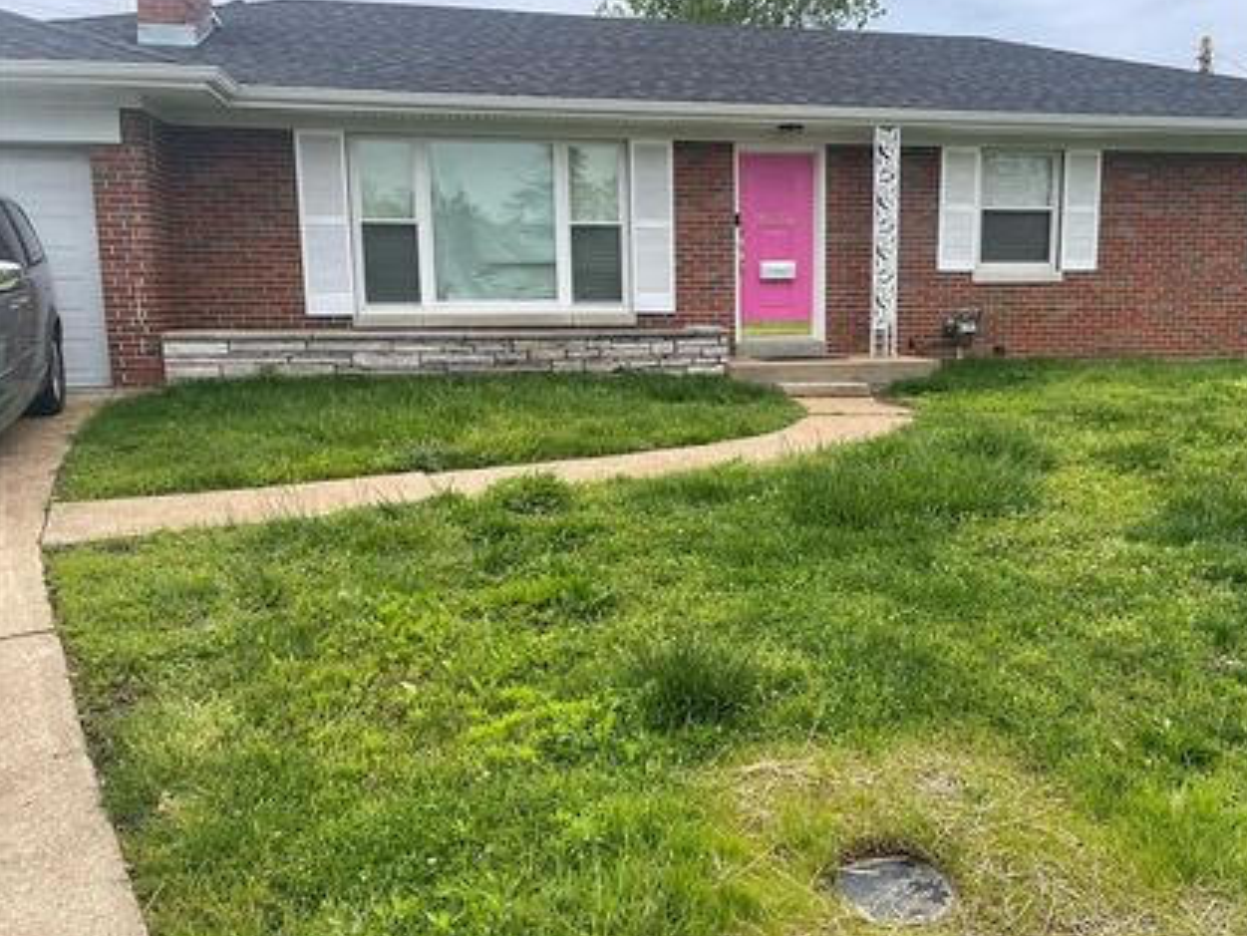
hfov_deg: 59.5
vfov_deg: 46.8
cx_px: 742
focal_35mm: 30
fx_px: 1081
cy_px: 465
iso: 32
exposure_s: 1/1767
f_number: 1.6
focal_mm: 5.1
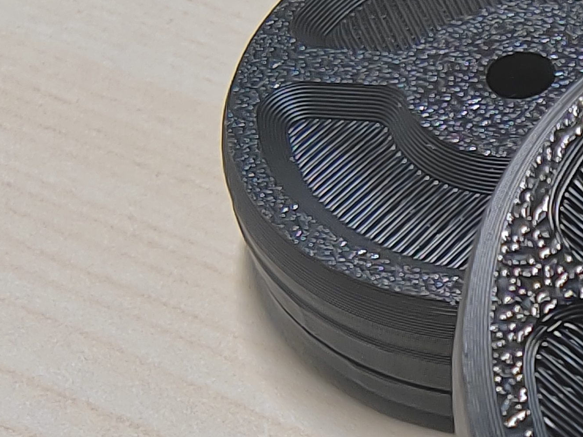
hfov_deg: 22.0
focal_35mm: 83
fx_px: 1398
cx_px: 670
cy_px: 381
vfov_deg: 17.5
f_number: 2.2
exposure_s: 1/50
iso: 110
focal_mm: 2.16
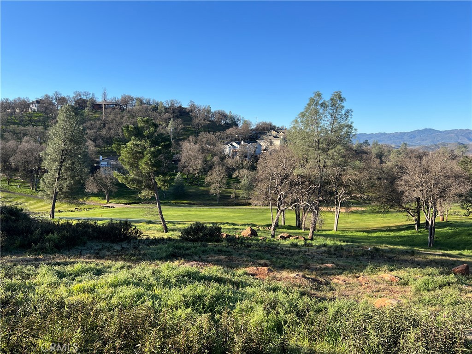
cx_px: 236
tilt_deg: -5.2
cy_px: 177
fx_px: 355
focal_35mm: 26
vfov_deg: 53.1
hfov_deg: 67.3
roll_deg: -1.0
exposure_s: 1/1972
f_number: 1.5
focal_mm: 5.7
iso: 50
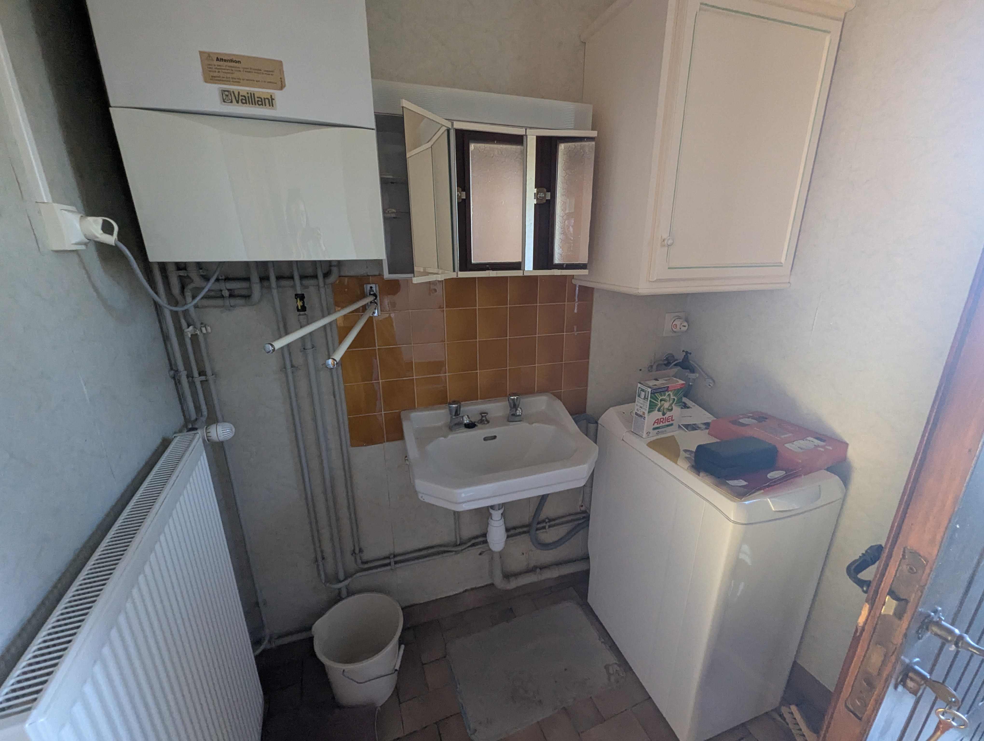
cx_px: 492
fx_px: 370
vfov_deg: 90.1
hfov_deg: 106.1
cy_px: 370
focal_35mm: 13
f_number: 2.2
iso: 713
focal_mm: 1.95
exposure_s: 1/123
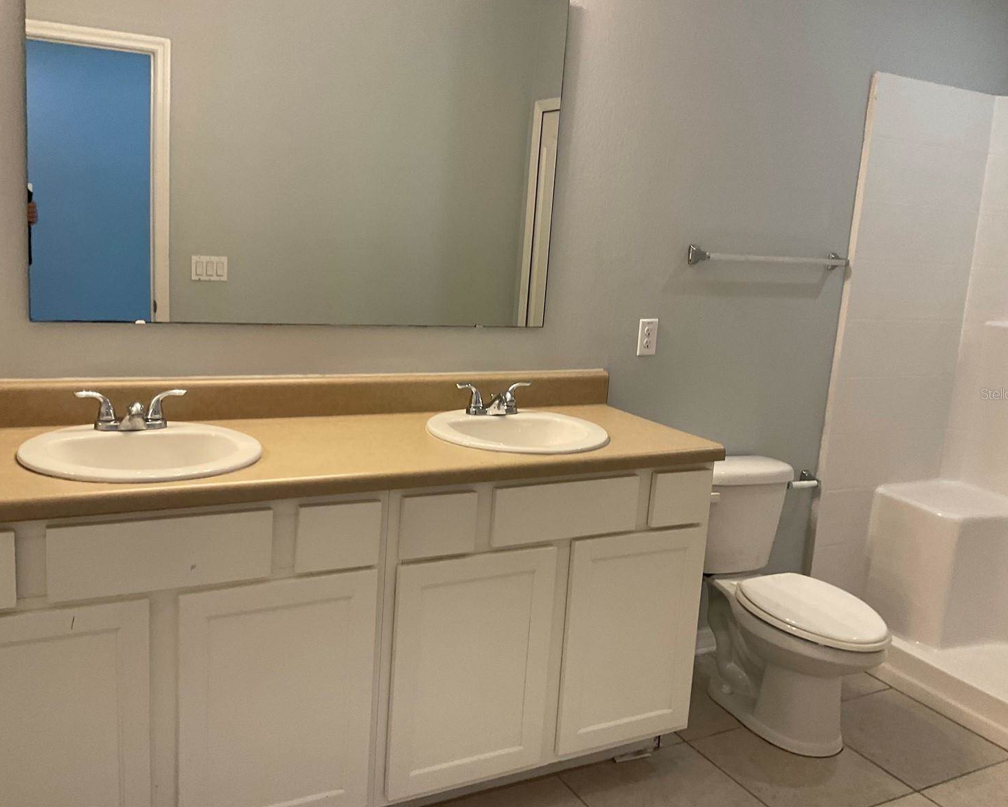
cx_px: 494
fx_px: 925
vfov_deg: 47.1
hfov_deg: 57.2
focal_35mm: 31
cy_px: 393
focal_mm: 3
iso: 64
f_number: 1.8
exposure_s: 1/60
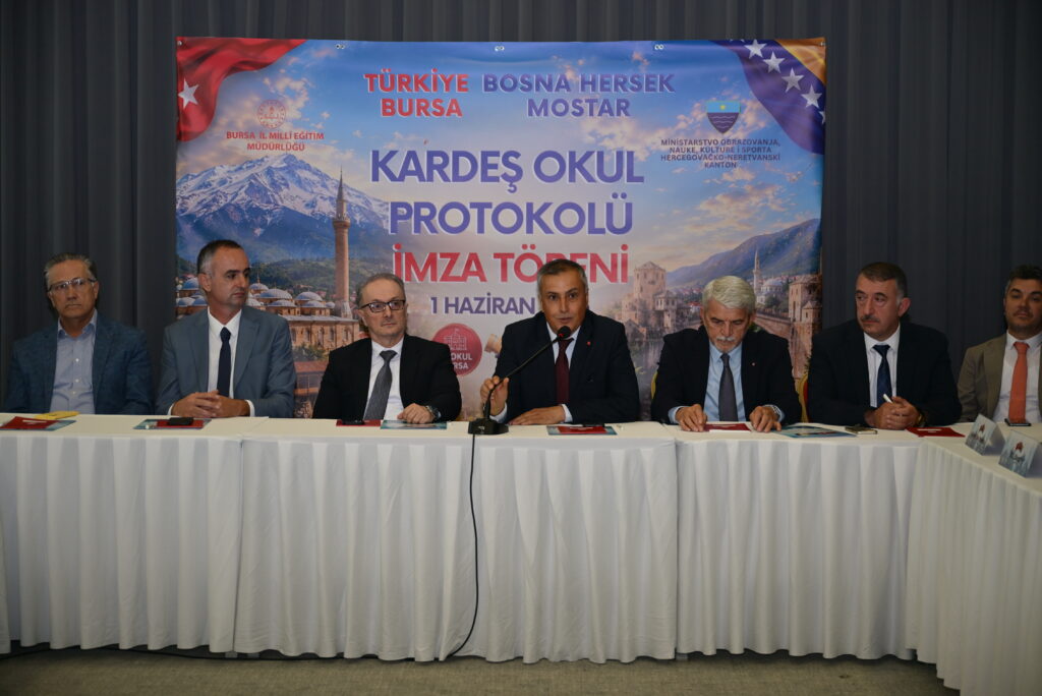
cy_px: 348
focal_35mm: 56
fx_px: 1622
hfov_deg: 35.6
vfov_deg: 24.2
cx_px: 521
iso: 560
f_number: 2.8
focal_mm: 56
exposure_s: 1/60
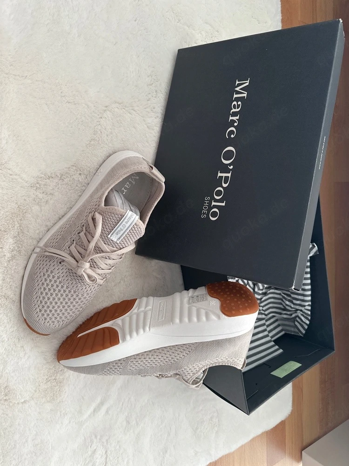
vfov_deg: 71.6
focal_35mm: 24
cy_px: 233
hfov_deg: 56.8
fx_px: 323
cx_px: 174
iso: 200
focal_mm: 6.86
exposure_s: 1/121
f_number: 1.78
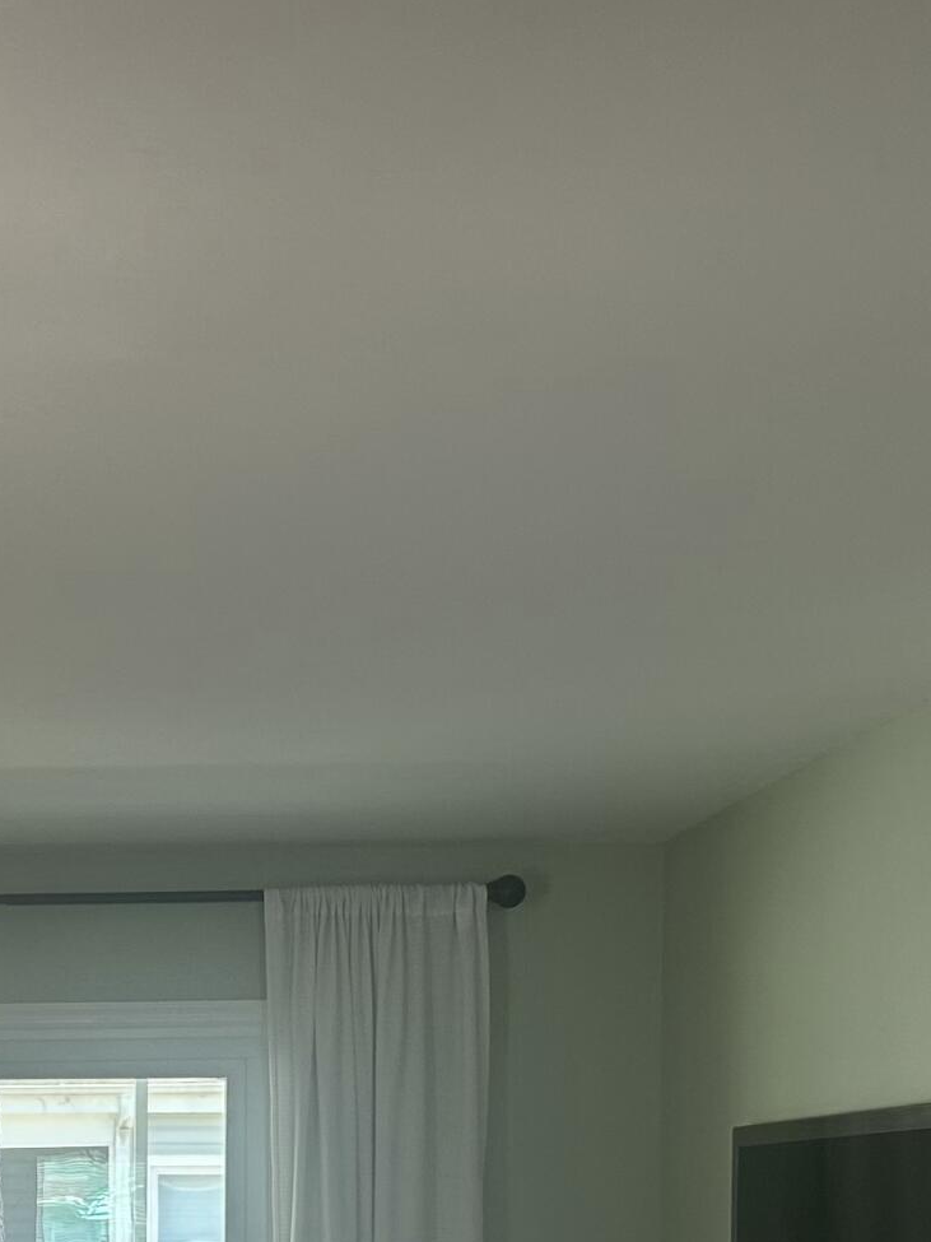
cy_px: 1336
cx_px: -113
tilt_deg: -3.6
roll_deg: +0.9
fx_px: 2869
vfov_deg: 23.1
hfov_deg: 17.7
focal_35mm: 80
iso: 80
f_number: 1.5
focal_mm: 5.7
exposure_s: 1/120
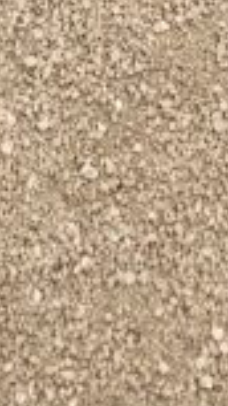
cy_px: -536
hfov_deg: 7.2
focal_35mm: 168
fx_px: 1807
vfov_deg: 11.0
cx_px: -19
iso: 50
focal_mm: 6.3
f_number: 1.7
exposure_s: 1/180
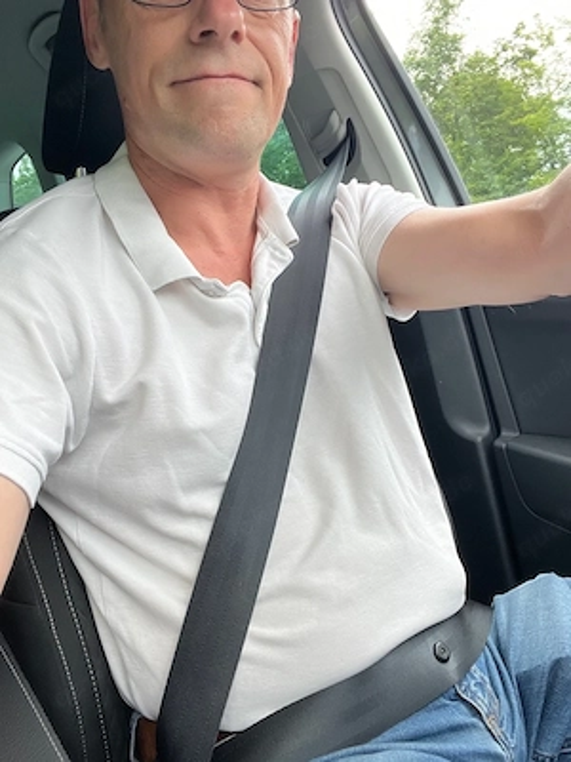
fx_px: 660
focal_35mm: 30
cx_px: 286
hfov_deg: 46.8
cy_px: 381
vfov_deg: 60.0
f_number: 2.2
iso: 32
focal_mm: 2.71
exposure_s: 1/121
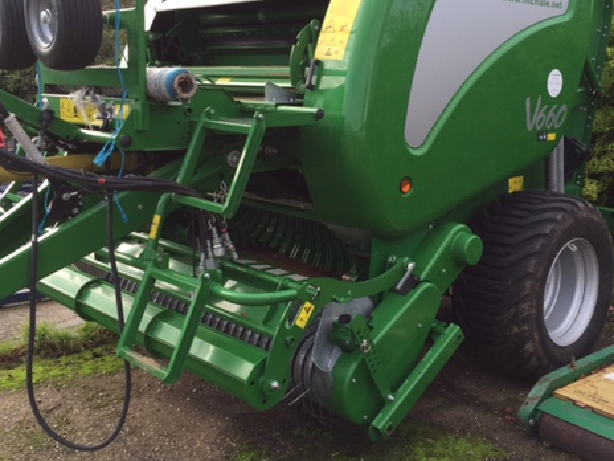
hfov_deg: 46.5
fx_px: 709
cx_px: 369
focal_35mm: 40
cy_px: 192
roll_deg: -1.2
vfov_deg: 35.9
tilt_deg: -6.9
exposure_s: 1/246
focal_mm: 4.15
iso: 32
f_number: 2.2
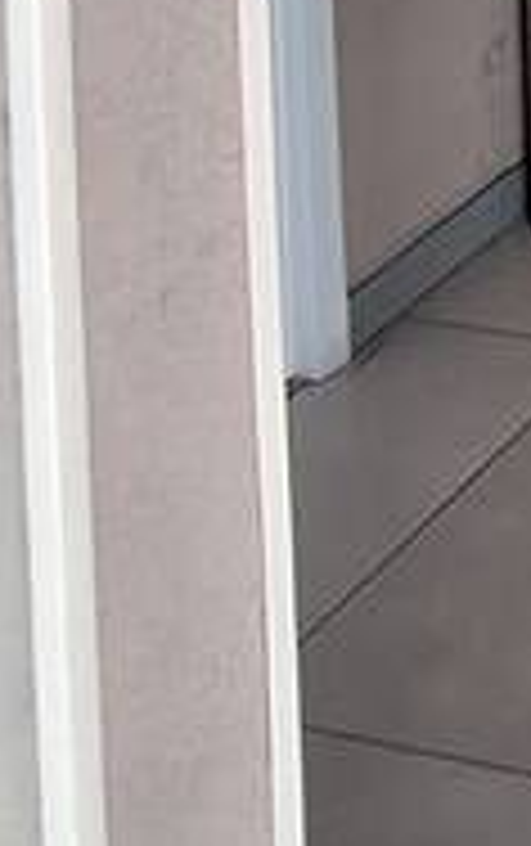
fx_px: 1824
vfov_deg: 19.0
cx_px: 1305
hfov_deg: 12.6
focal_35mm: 79
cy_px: -734
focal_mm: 1.74
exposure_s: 1/24
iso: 160
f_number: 2.2
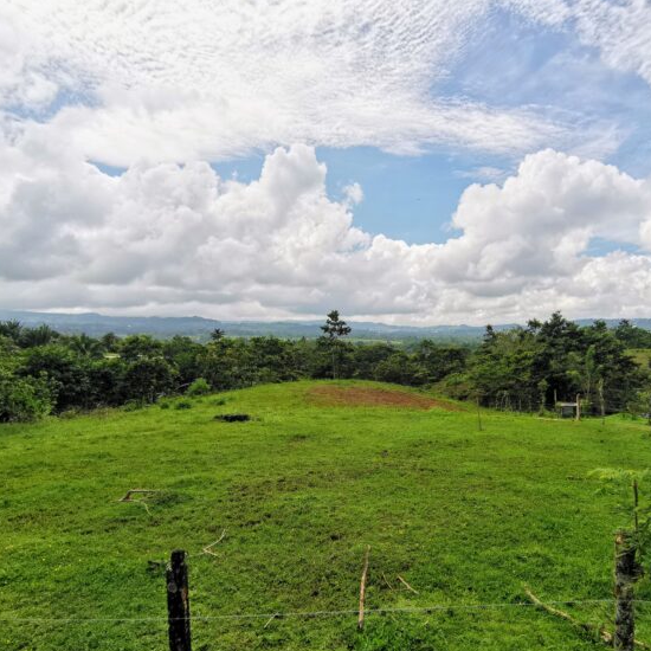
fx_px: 447
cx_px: 392
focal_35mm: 21
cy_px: 336
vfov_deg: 72.1
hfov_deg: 71.4
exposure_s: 1/3279
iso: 50
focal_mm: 2.23
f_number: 2.2
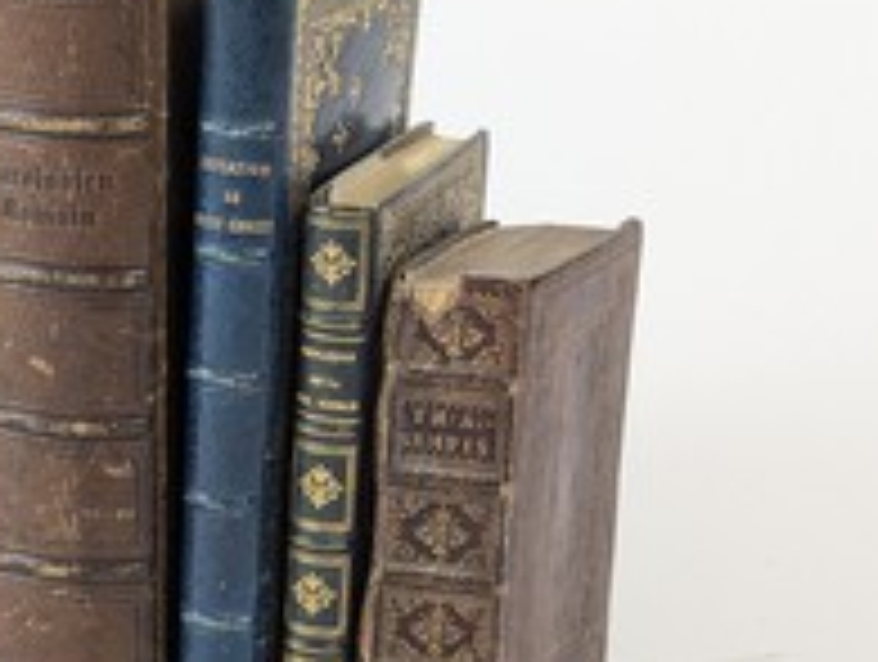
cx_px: 126
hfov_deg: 15.8
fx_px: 3126
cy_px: 203
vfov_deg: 12.1
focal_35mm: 123
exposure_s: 1/99.9
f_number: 1.85
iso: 106
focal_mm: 6.81
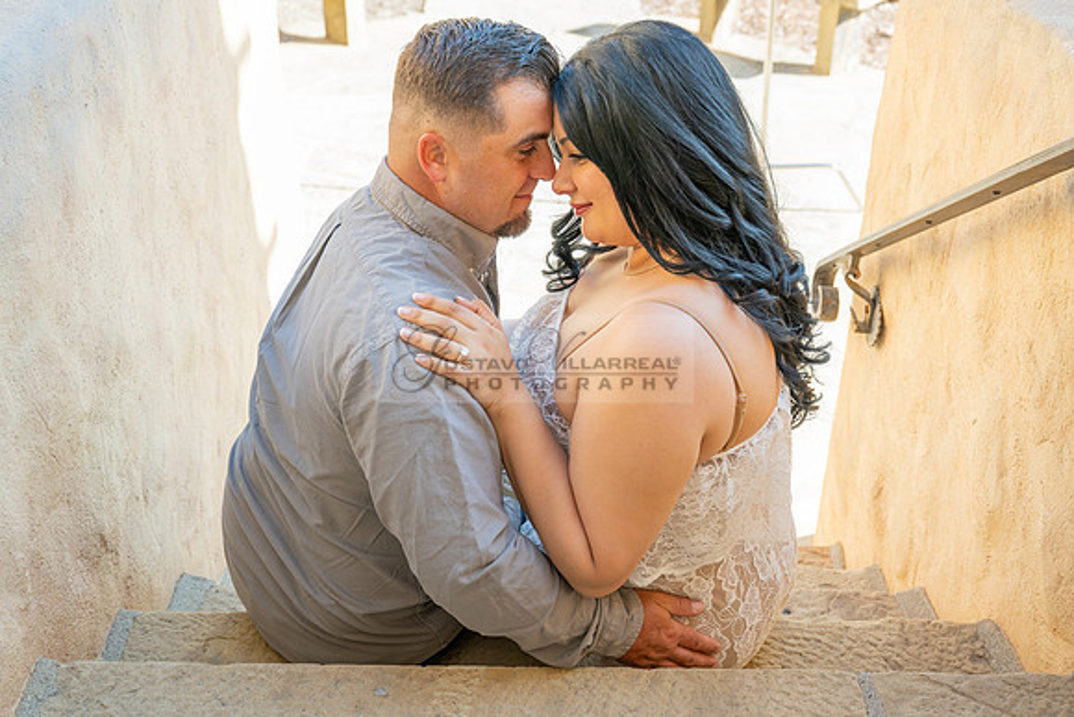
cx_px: 537
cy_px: 358
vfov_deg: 31.9
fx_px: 1253
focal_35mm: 42
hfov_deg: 46.4
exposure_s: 1/200
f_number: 5
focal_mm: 42
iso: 200
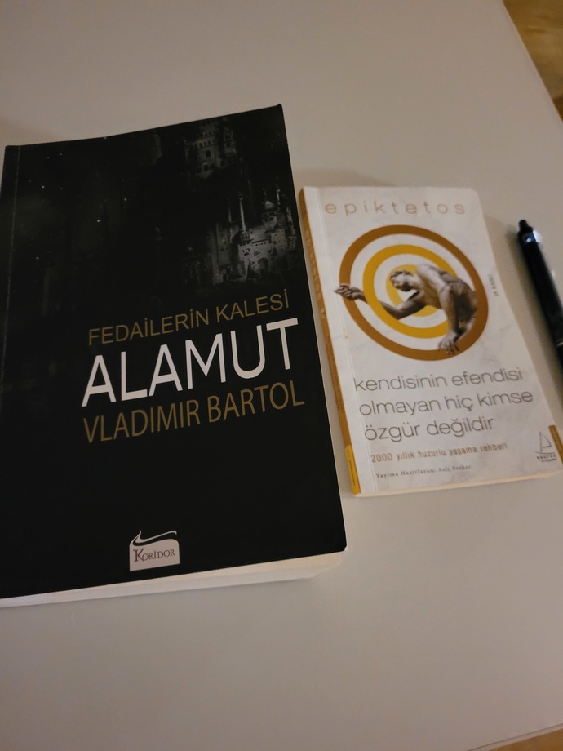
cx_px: 282
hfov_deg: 53.1
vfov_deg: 67.3
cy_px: 376
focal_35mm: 26
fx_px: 564
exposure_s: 1/12
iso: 1250
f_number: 1.8
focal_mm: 5.4
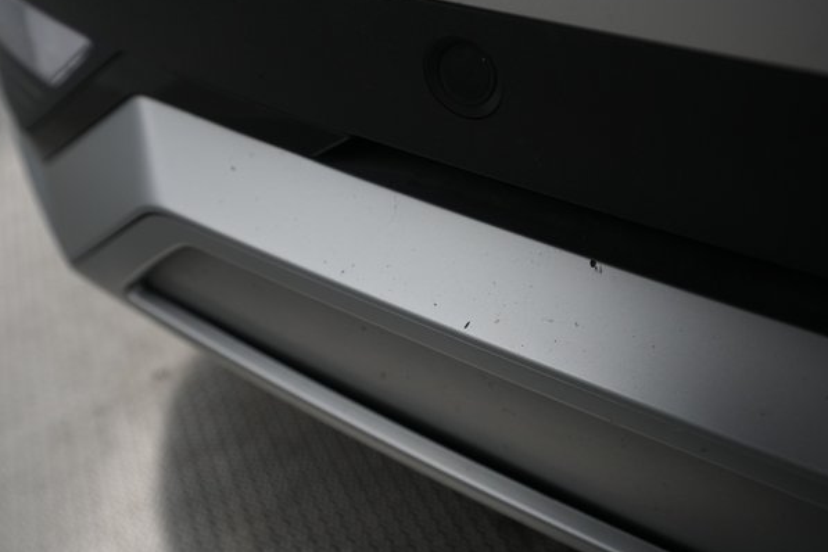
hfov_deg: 61.9
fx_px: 690
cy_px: 276
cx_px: 422
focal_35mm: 30
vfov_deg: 43.6
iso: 1600
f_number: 4.5
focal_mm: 28
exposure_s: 1/125
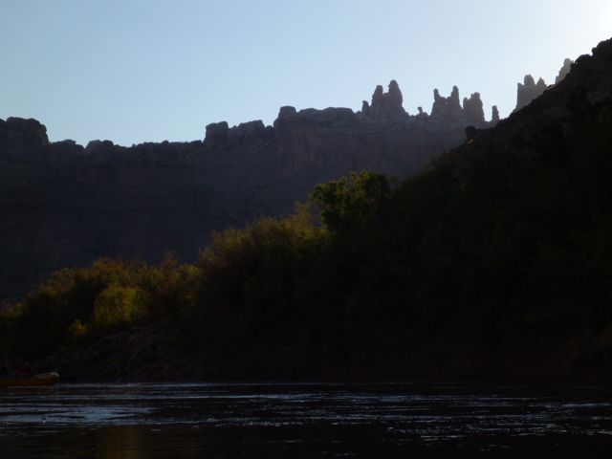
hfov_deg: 19.1
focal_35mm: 103
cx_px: 306
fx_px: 1821
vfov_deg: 14.4
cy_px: 230
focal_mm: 18.3
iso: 80
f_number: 5.7
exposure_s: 1/320
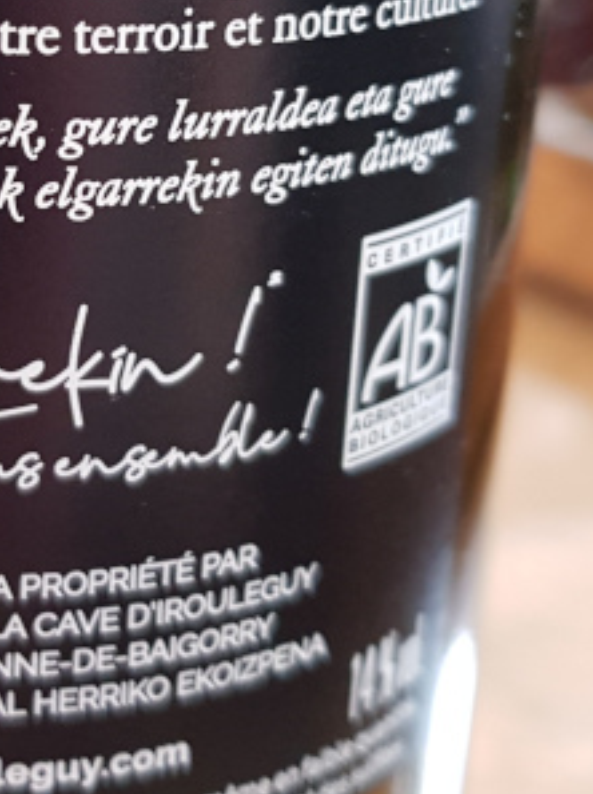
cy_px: 95
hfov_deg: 18.8
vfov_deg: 25.0
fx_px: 1740
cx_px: -5
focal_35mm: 76
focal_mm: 4.2
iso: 200
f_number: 1.7
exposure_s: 1/33
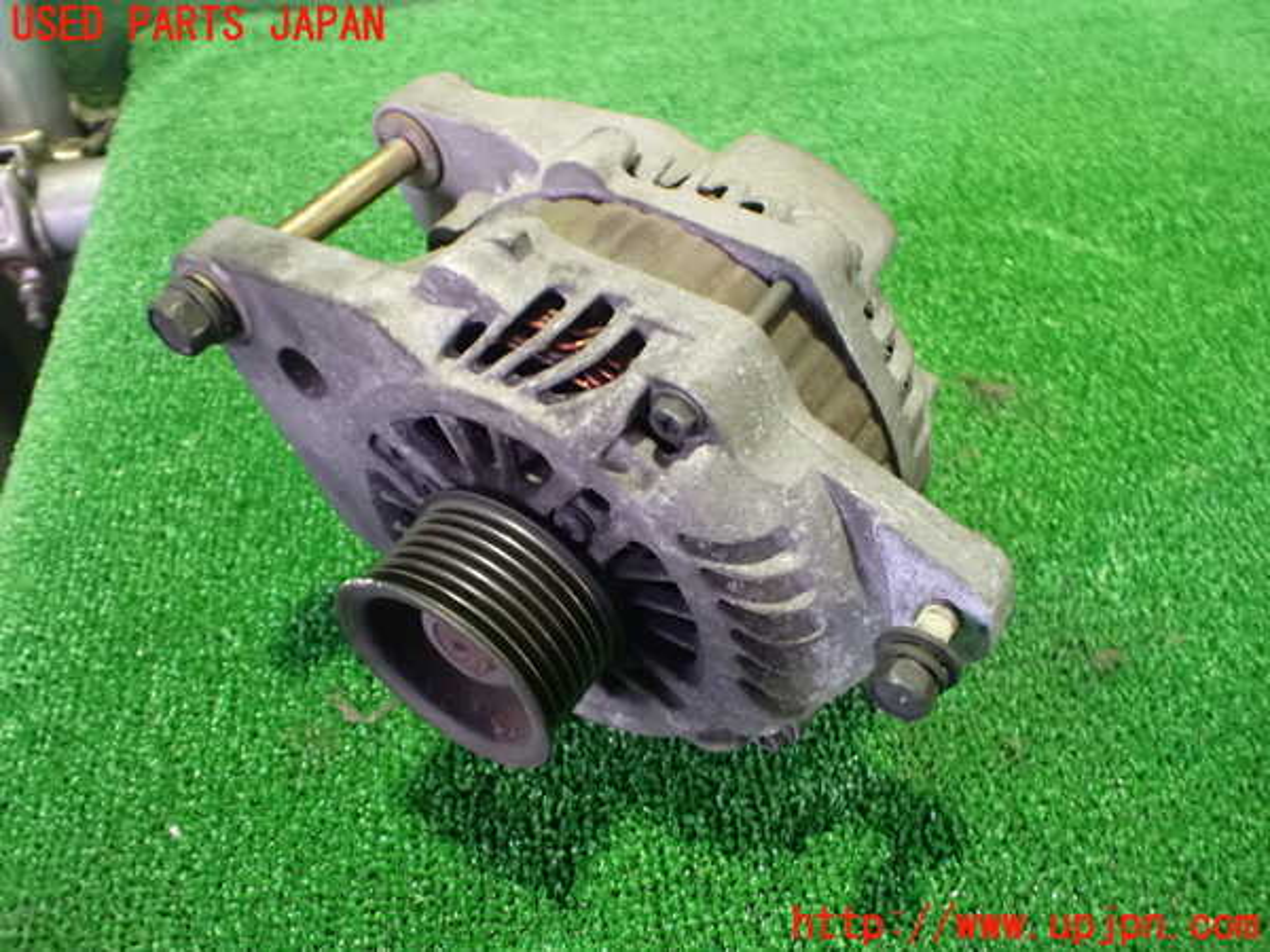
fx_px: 1101
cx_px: 635
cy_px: 476
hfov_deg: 60.0
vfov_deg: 46.8
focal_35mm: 30
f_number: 2.3
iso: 1600
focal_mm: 5.4
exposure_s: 1/25
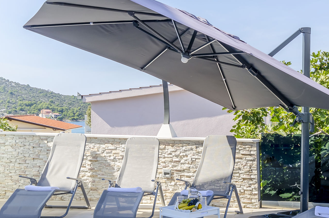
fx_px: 511
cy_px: 170
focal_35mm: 56
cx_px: 264
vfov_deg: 23.8
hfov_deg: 34.6
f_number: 8
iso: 125
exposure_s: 1/250
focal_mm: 18
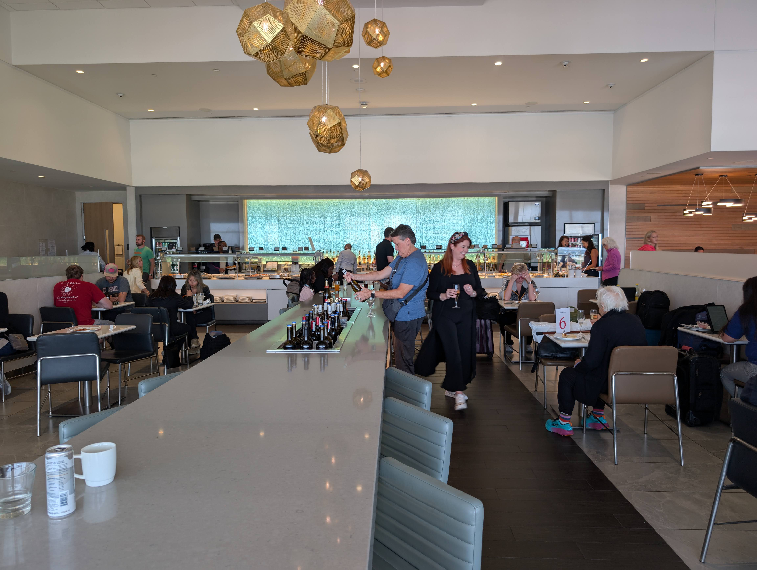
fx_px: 526
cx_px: 378
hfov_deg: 71.5
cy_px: 285
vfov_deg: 56.9
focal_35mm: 24
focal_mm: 6.9
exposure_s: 1/61.7
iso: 25
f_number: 1.68
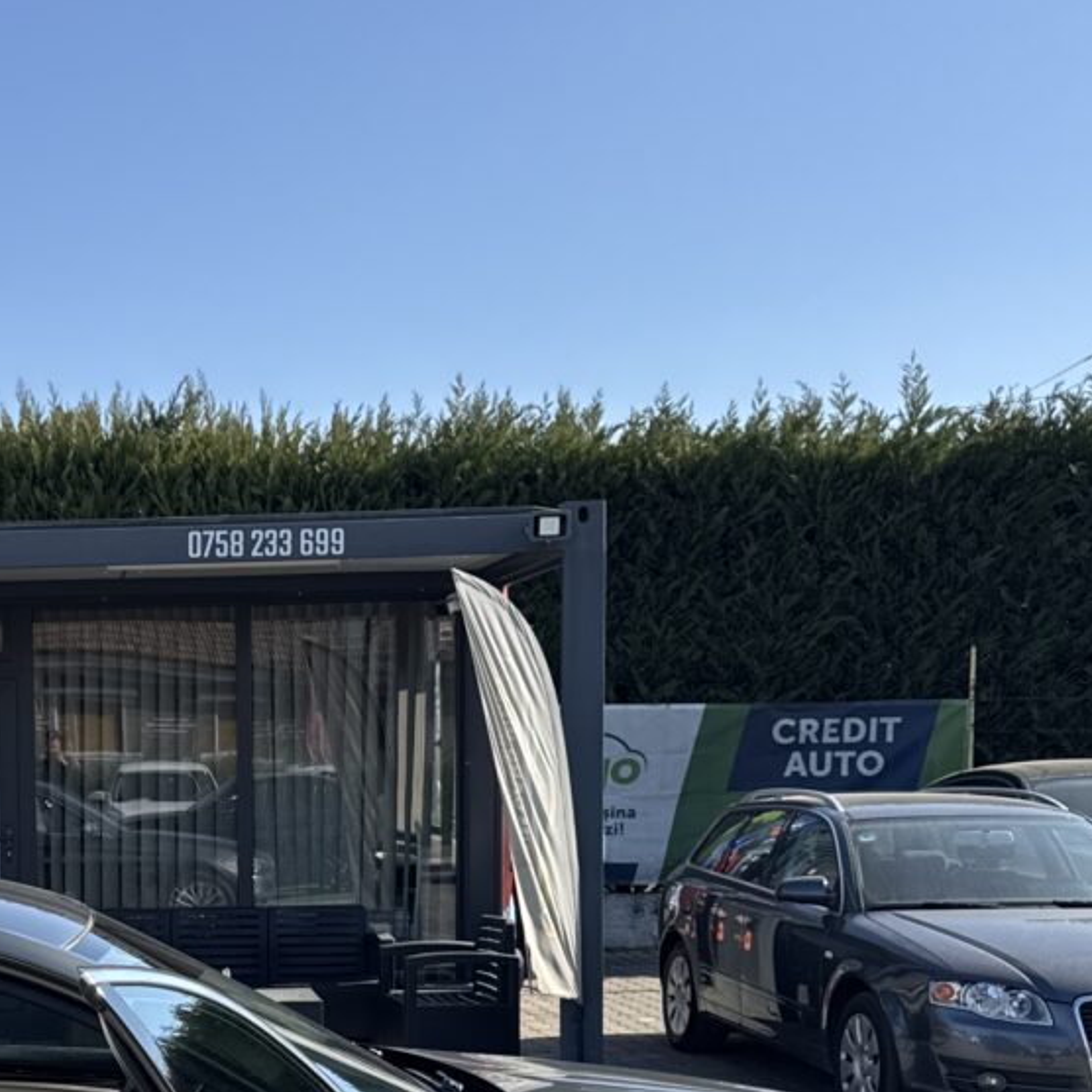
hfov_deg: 26.3
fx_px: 2177
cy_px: 888
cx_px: -63
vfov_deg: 27.5
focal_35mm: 61
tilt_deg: -2.8
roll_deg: +0.6
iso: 80
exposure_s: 1/2833
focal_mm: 6.76
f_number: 1.78
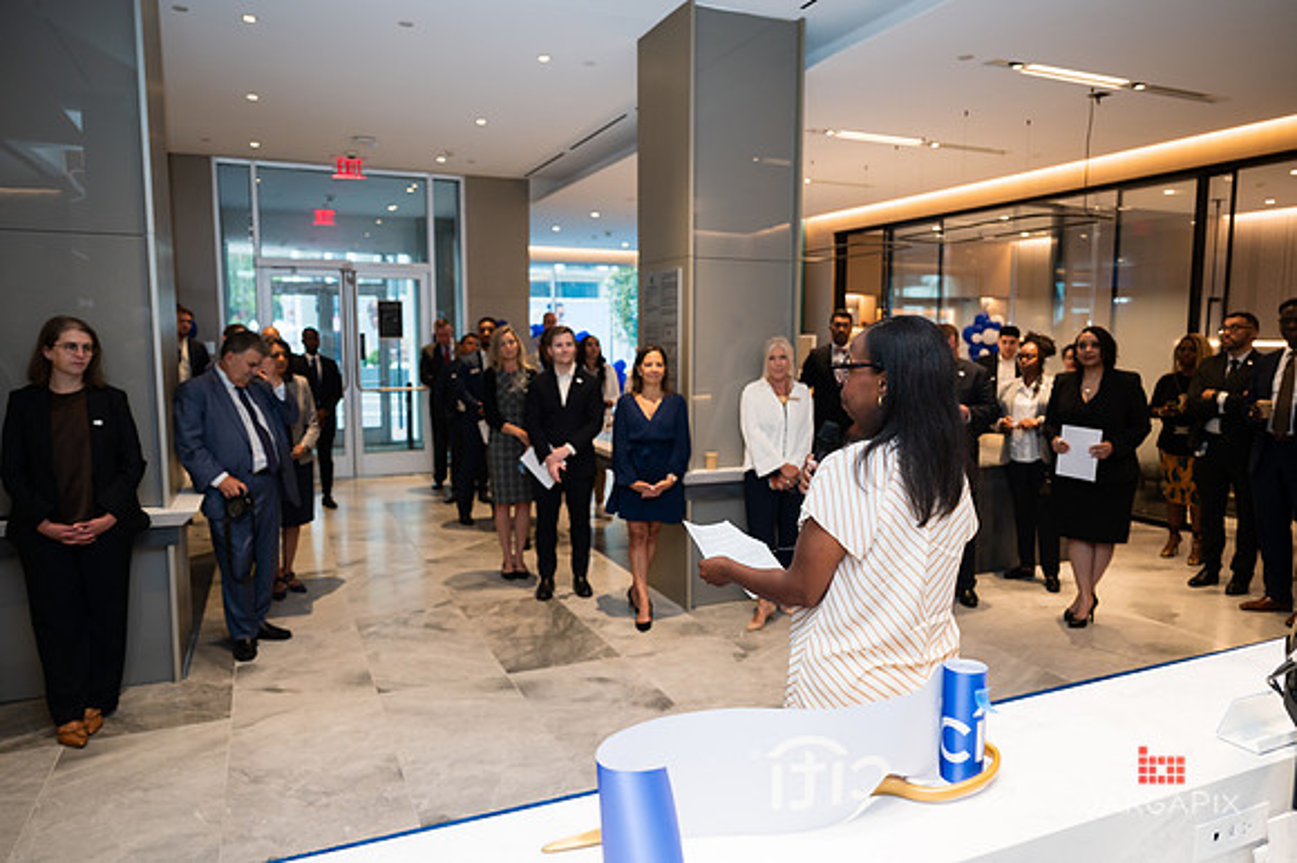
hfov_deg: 73.5
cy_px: 432
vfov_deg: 52.9
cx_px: 648
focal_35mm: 24
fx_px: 868
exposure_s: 1/160
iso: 400
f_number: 3.2
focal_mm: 24
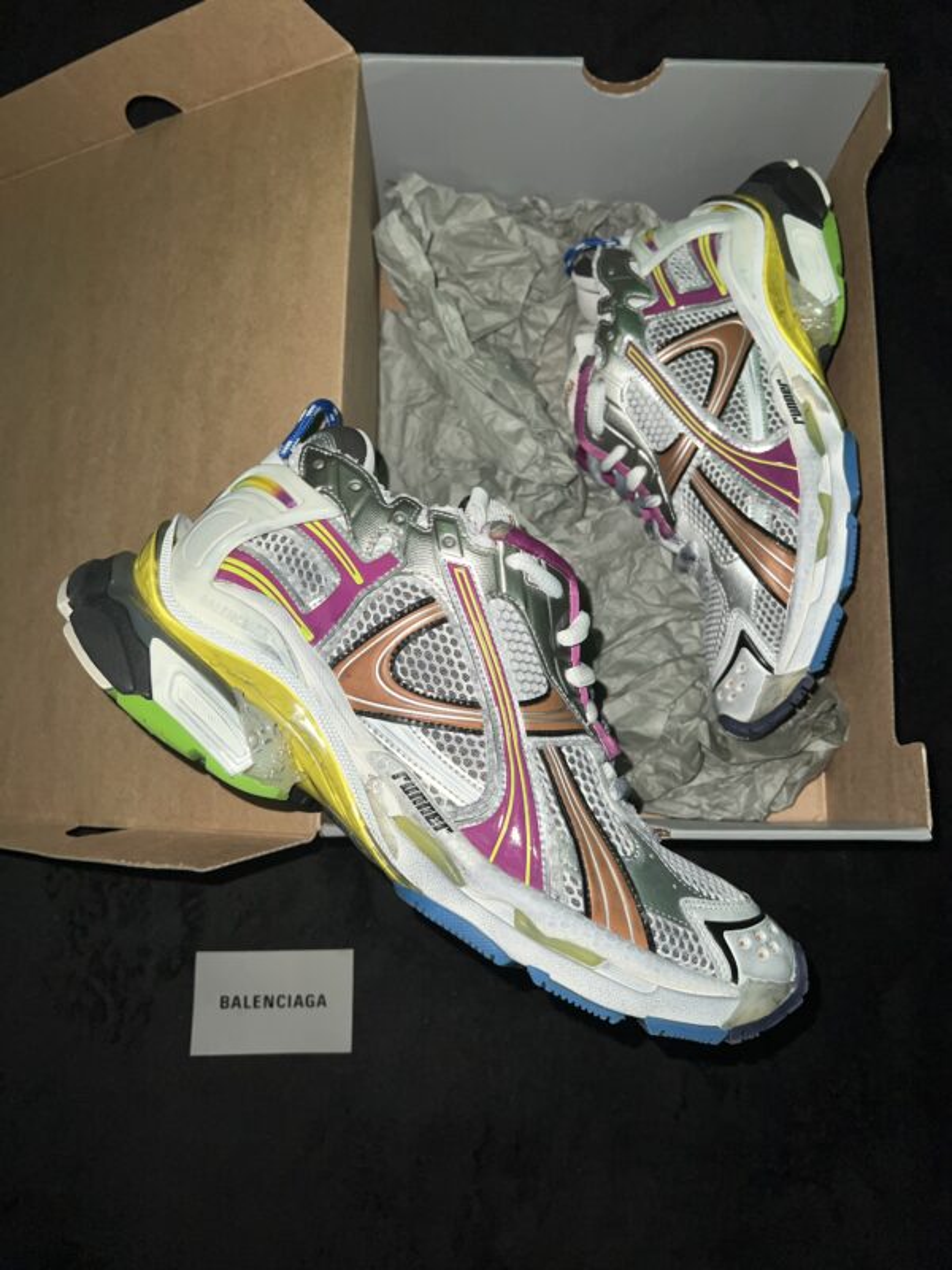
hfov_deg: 53.1
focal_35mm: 26
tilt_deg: -79.2
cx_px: 476
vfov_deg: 67.3
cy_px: 635
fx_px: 953
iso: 32
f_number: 1.5
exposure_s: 1/4
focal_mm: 5.7
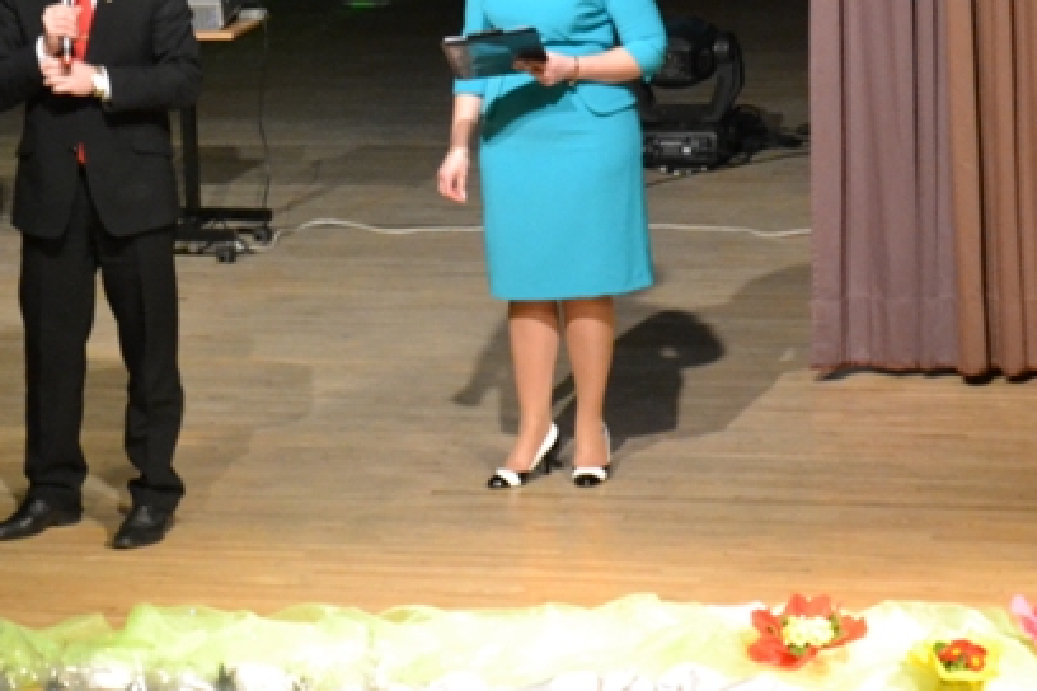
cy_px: 65
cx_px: 297
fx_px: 5970
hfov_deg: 9.9
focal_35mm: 207
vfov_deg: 6.6
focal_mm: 55
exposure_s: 1/60
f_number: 5.6
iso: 2500
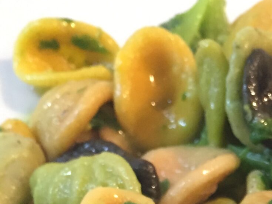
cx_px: 308
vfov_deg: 14.0
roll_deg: -0.9
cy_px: 267
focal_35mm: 101
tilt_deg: -44.8
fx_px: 793
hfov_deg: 18.6
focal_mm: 4.15
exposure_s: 1/30
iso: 250
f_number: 2.2
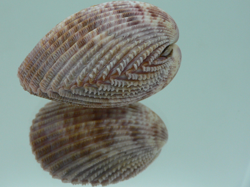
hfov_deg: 42.8
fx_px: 318
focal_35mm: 44
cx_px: 105
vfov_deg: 32.7
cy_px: 70
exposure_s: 1/60
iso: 80
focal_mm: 4.6
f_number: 2.8
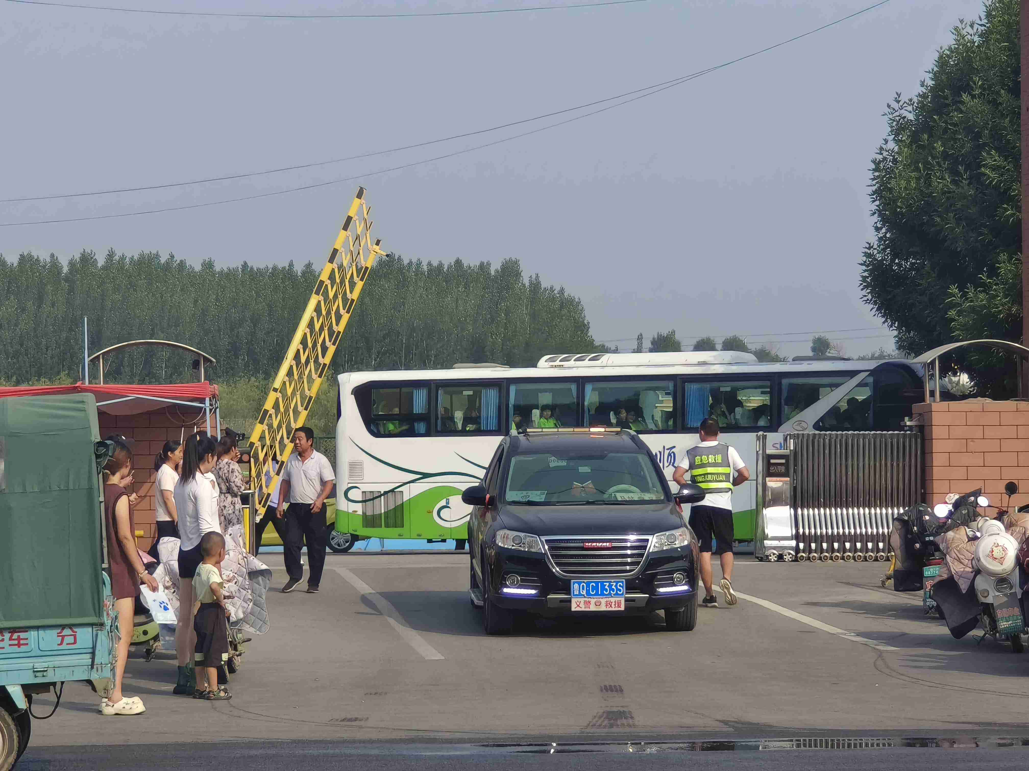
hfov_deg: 19.1
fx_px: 3062
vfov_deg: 14.4
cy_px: 386
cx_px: 514
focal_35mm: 103
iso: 100
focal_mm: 6.7
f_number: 1.98
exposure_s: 1/1667
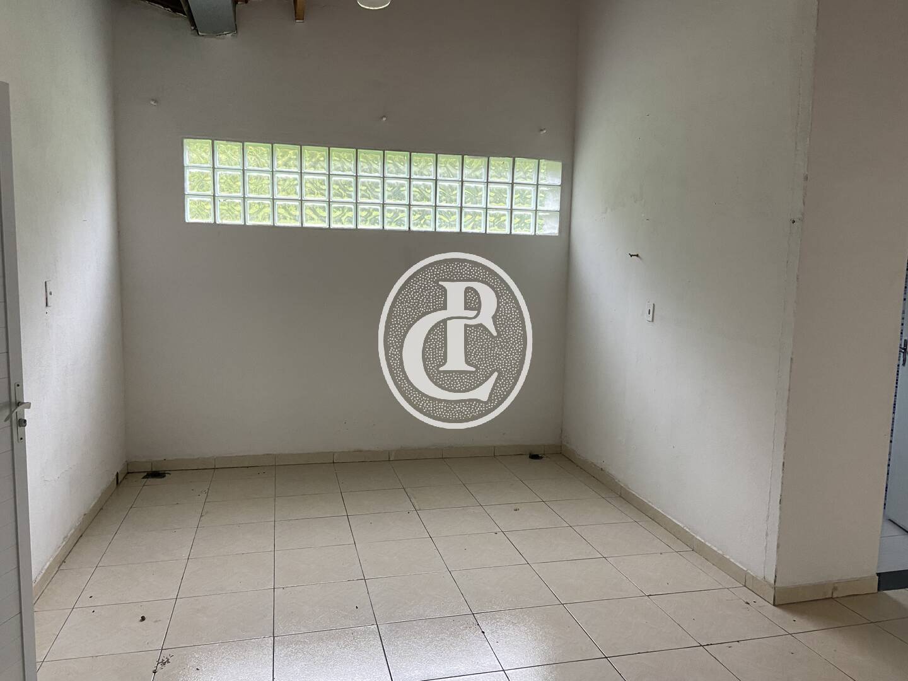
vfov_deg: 53.1
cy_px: 340
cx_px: 454
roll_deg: -1.6
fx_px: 682
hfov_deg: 67.3
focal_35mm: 26
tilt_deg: -6.3
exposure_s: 1/60
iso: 160
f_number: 1.8
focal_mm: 4.25
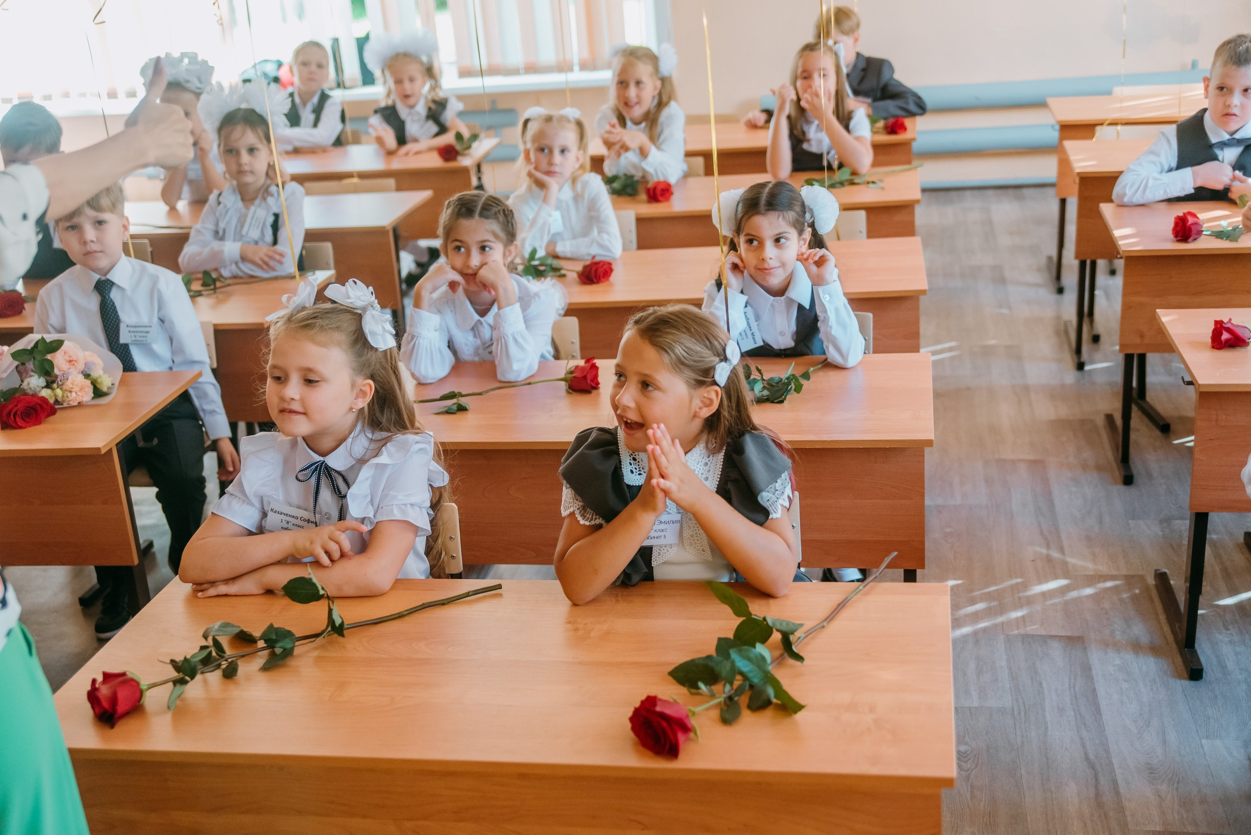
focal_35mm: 45
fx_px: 1564
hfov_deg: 43.6
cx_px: 626
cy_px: 418
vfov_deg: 29.9
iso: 1250
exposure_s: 1/320
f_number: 2.8
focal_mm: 45
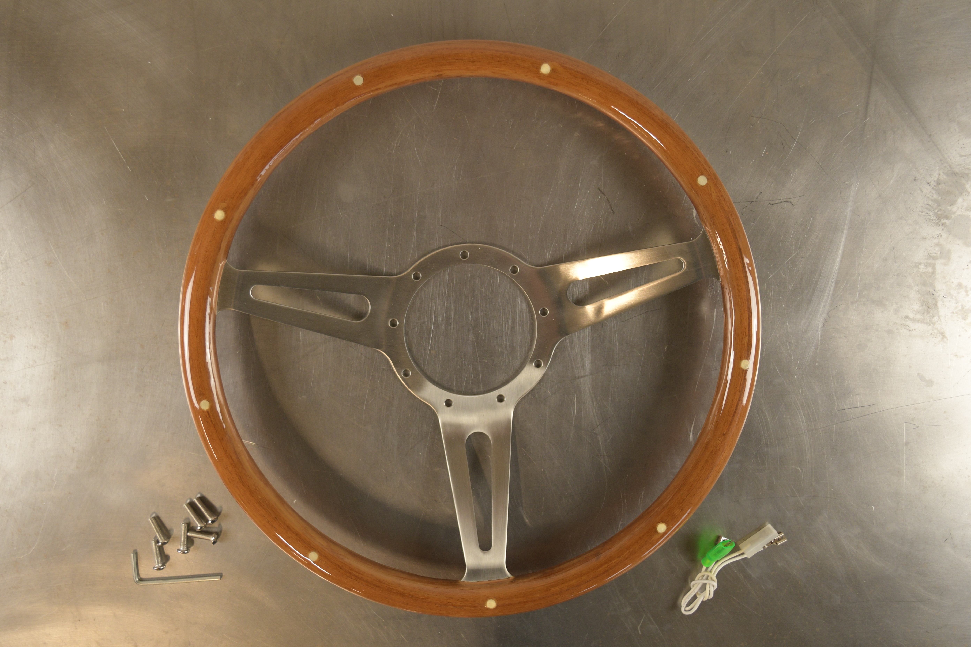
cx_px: 486
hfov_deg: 45.4
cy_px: 324
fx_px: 1160
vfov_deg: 31.2
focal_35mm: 43
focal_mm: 29
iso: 640
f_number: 5.6
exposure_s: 1/60
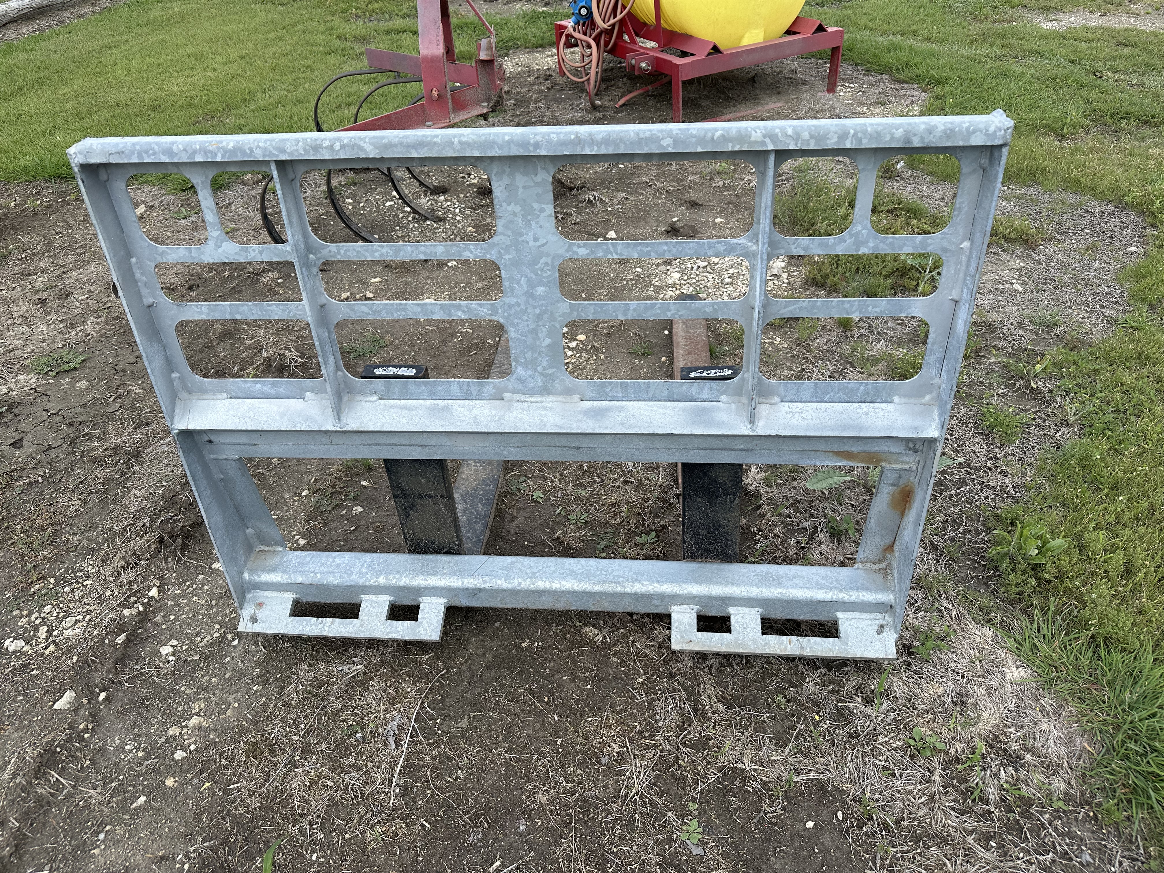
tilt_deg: -37.3
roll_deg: -0.8
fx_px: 807
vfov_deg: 56.8
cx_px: 582
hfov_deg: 71.6
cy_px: 436
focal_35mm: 24
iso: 80
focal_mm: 6.86
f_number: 1.78
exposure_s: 1/1988
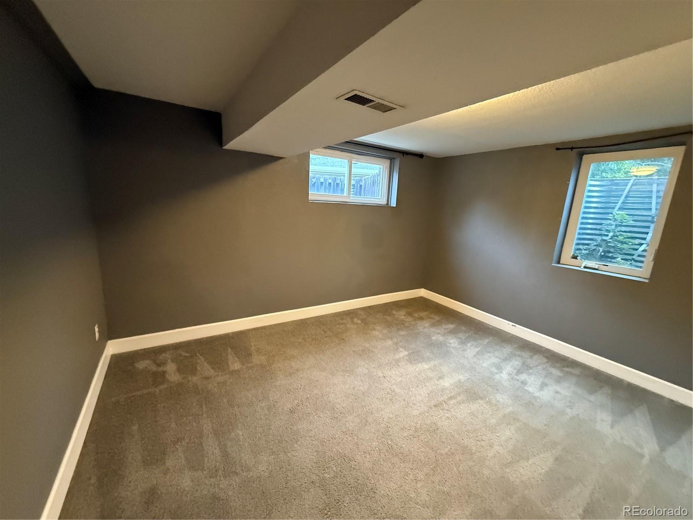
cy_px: 260
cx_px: 346
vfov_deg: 85.7
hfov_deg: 102.1
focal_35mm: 14
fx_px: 280
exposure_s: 1/60
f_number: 2.2
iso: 800
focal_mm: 2.22
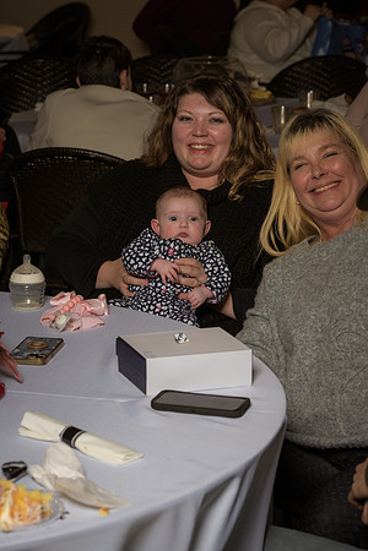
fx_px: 1610
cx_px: 184
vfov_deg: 19.5
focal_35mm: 105
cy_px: 276
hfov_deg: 13.0
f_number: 8
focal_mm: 105
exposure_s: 1/250
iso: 800
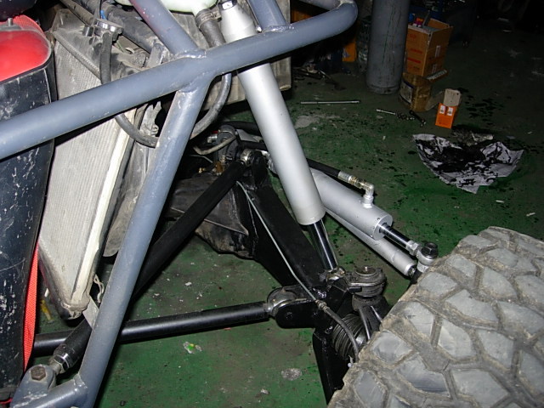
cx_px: 272
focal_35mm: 38
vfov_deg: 37.7
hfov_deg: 49.0
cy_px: 204
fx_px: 597
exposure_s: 1/64
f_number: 2.8
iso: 79
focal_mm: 7.8
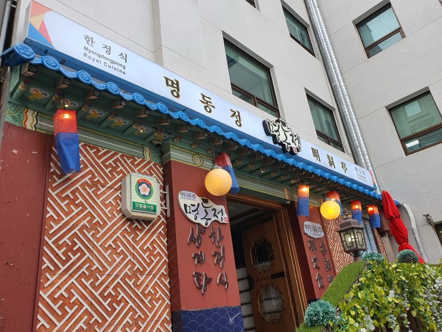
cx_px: 221
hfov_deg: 67.3
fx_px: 332
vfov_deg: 53.1
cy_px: 166
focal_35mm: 26
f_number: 2.4
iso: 50
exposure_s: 1/165
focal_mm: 4.3
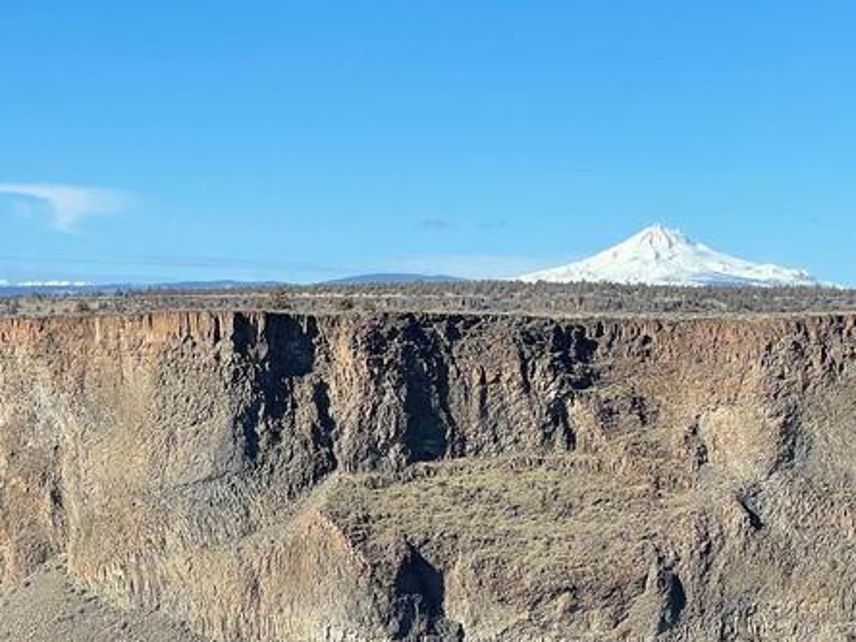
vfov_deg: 14.8
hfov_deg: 19.4
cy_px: 372
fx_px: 2473
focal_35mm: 100
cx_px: 149
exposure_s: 1/1916
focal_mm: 6
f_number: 2
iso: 25
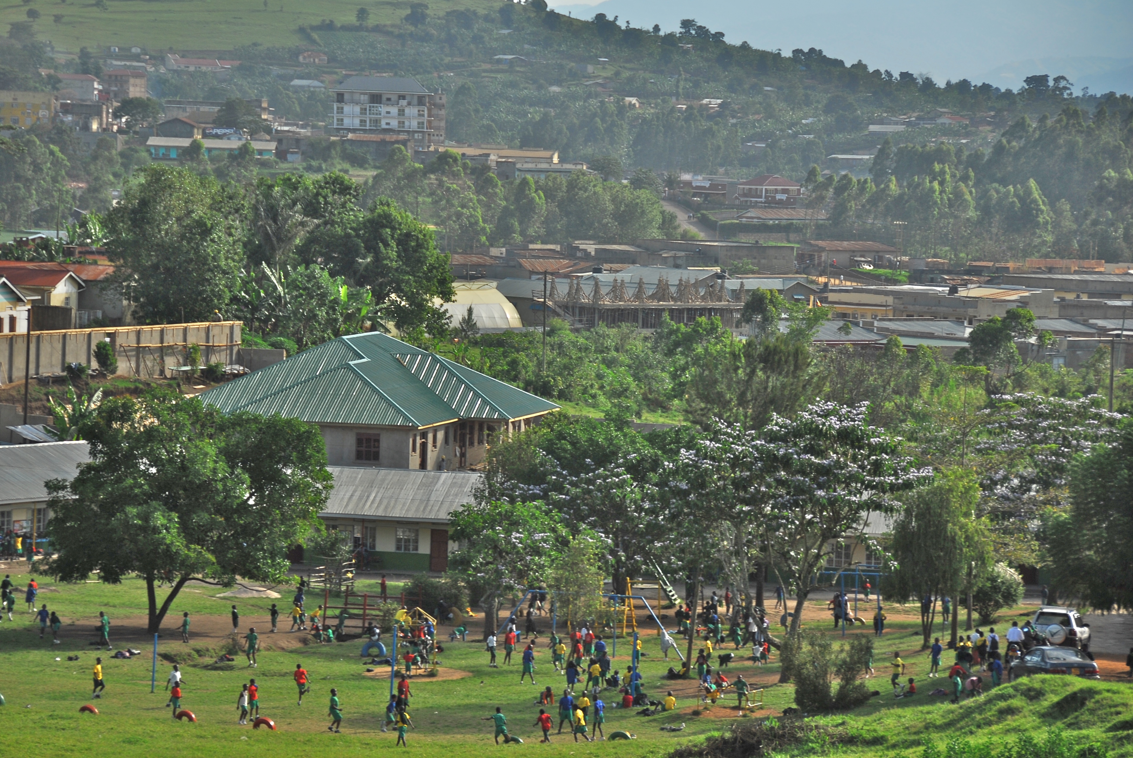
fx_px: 4254
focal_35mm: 135
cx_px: 566
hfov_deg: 15.2
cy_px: 379
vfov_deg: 10.2
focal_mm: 90
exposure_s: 1/500
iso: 100
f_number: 5.3
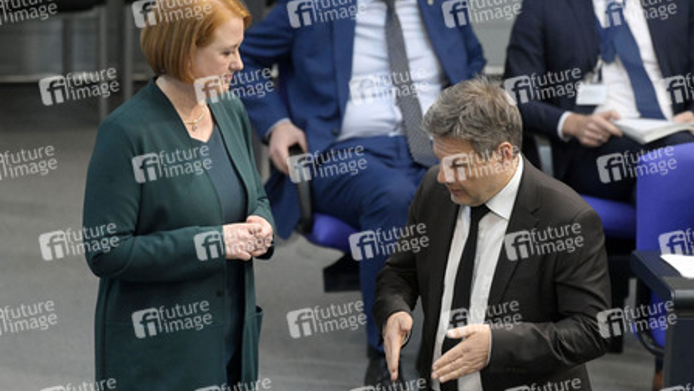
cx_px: 348
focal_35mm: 337
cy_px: 203
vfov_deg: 3.6
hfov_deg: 6.4
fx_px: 6202
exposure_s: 1/400
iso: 12800
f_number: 5.6
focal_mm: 320
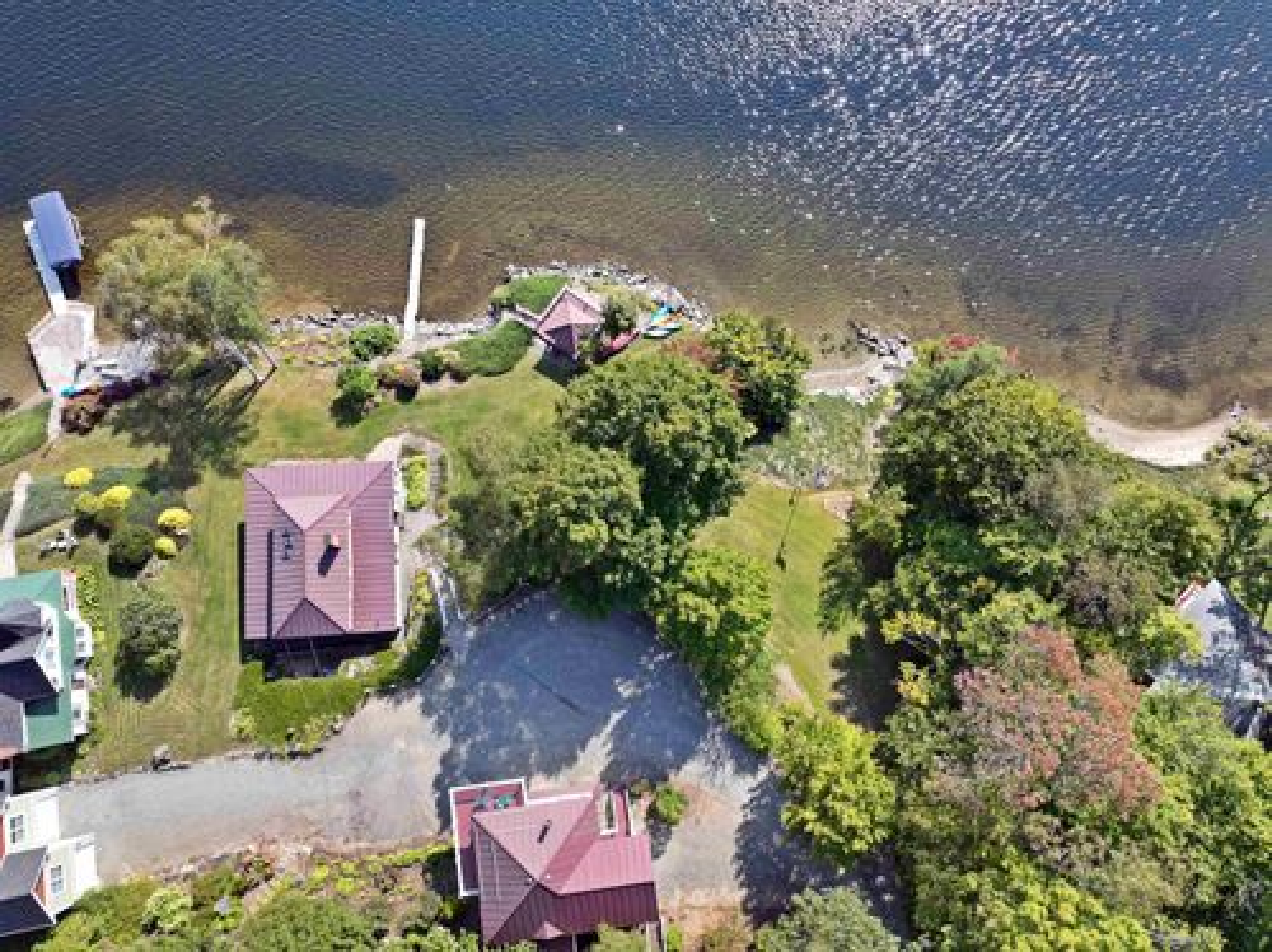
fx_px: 881
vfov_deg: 56.7
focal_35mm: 24
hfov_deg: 71.6
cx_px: 636
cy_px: 476
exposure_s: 1/640
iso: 130
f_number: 2.8
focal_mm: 12.29
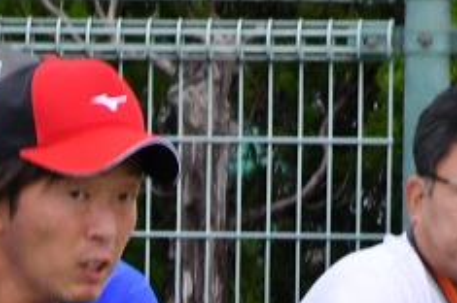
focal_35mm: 2557
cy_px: 583
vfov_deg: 0.5
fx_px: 32415
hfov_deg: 0.8
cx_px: -239
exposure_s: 1/640
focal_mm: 300
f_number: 13
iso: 1000
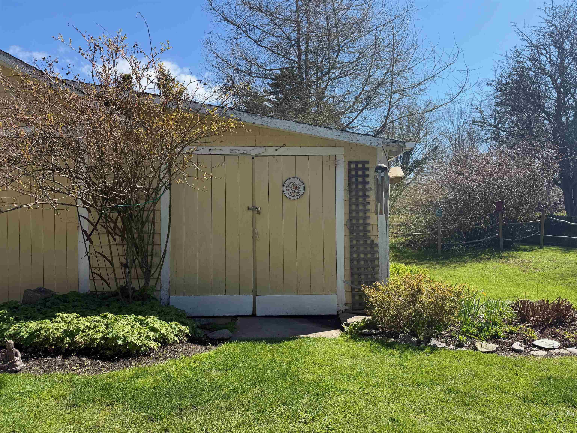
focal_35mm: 24
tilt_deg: -0.6
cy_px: 216
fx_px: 400
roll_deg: +0.8
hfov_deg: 71.6
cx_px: 288
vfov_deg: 56.8
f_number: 1.78
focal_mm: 6.76
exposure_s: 1/2370
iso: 80
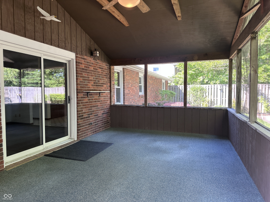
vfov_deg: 56.8
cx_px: 135
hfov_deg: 71.6
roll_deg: +0.4
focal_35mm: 24
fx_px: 187
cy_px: 101
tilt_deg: -3.0
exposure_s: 1/121
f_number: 1.78
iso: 160
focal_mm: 6.86
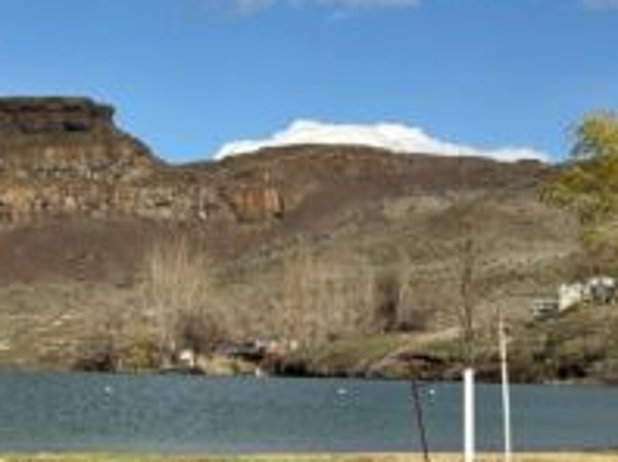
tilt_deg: +1.6
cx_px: 59
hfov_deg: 19.9
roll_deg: -1.1
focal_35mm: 97
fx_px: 1730
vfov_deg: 15.2
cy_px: 303
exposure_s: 1/7143
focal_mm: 6.76
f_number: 1.78
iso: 64
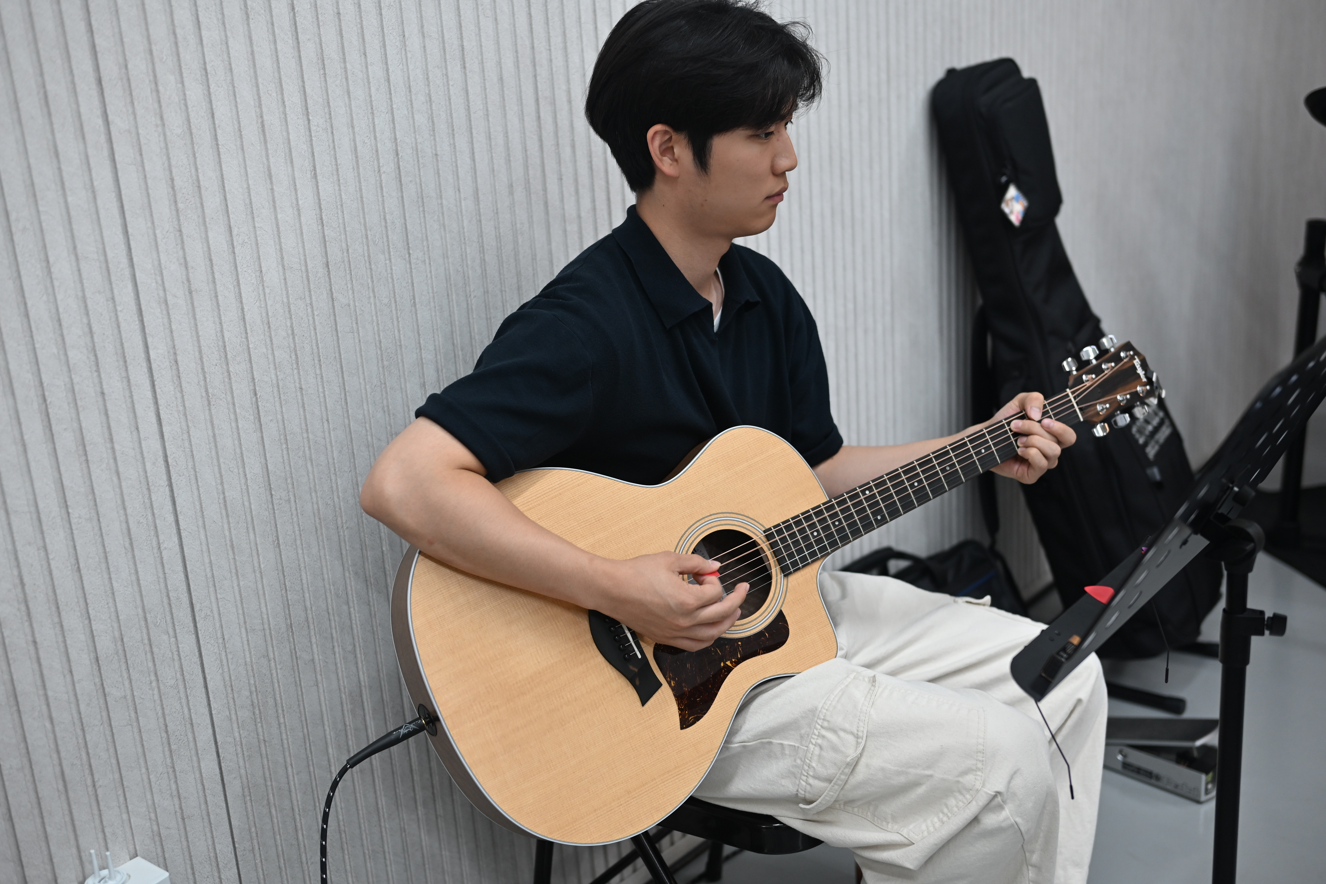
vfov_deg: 33.4
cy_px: 442
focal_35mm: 40
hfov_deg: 48.5
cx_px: 663
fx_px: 1473
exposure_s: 1/125
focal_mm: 40
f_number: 2.8
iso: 640
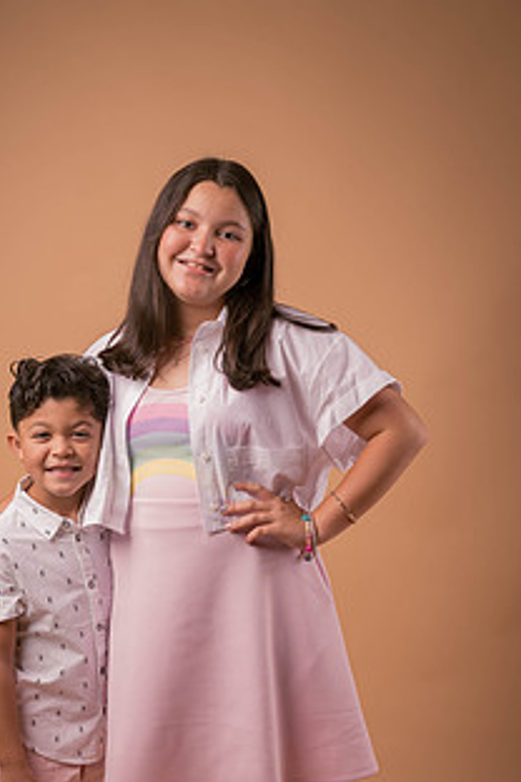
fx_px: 1346
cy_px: 549
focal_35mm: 62
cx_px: 168
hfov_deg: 21.8
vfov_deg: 32.0
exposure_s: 1/250
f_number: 6.3
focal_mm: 43
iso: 64
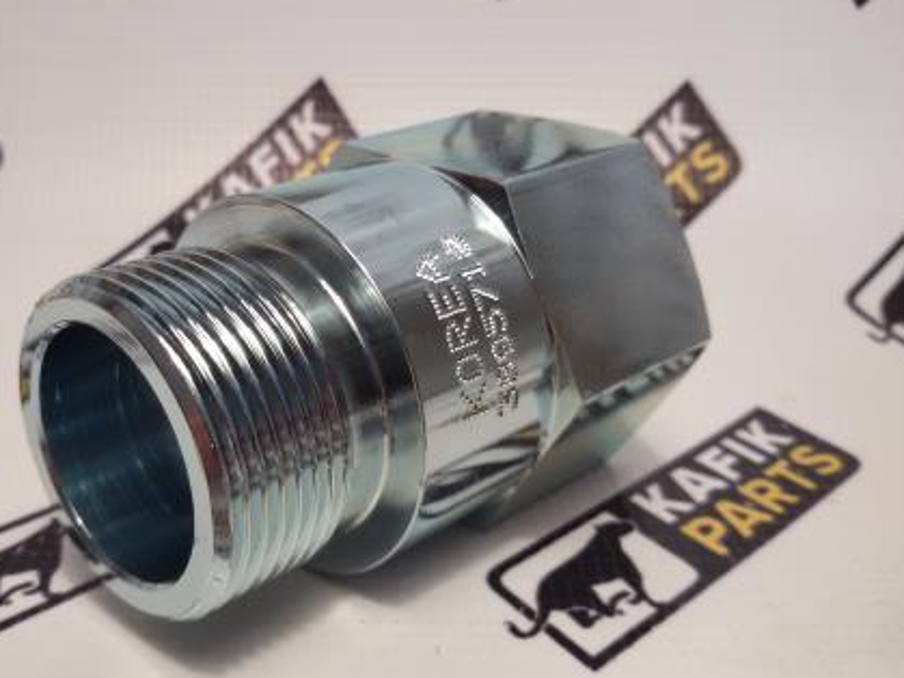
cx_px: 343
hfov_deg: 46.4
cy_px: 405
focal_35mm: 40
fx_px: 1044
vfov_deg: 35.8
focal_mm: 2.93
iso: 50
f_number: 2.4
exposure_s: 1/33
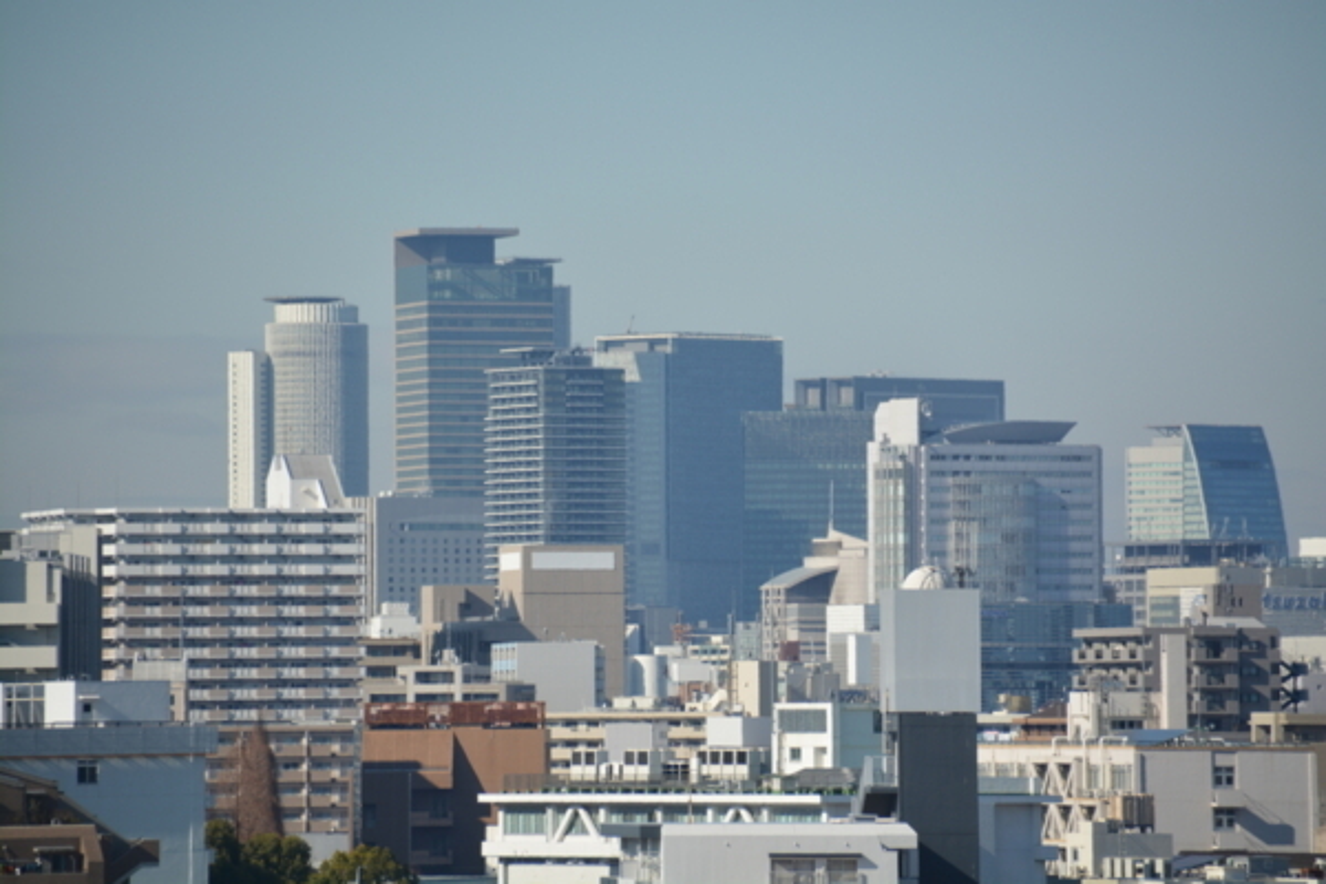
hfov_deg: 6.5
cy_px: 442
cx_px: 663
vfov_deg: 4.4
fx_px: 11602
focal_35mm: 315
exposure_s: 1/800
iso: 200
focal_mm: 210
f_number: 6.3
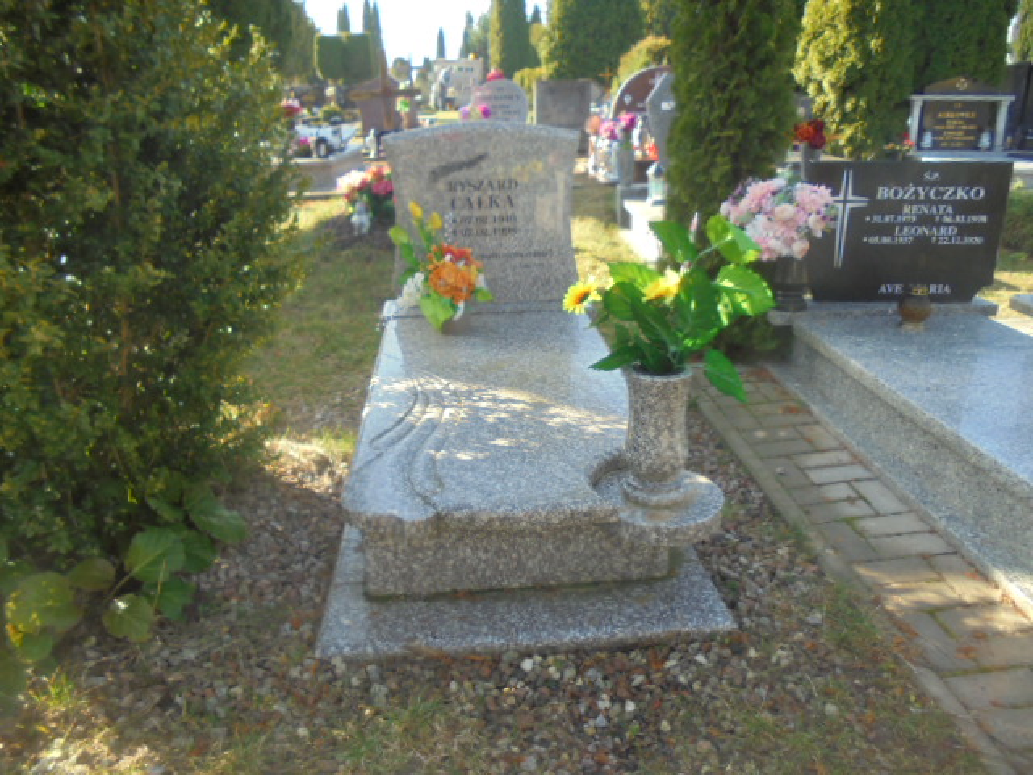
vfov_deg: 53.1
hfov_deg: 67.3
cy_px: 388
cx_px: 516
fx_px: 776
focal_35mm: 26
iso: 100
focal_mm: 4.6
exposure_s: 1/125
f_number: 3.5
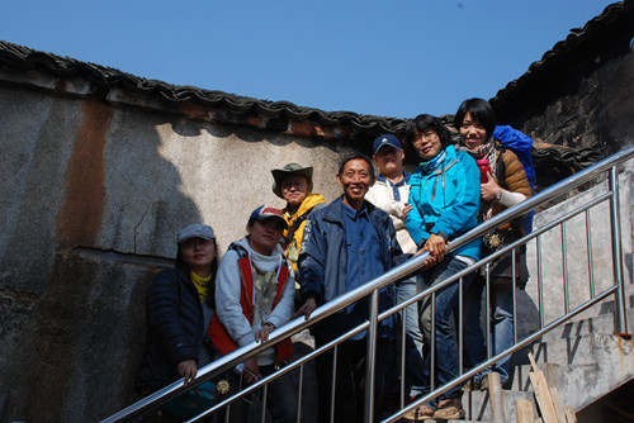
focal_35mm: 42
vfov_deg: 31.9
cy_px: 212
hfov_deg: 46.4
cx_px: 317
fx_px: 740
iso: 160
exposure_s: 1/125
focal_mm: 28
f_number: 14
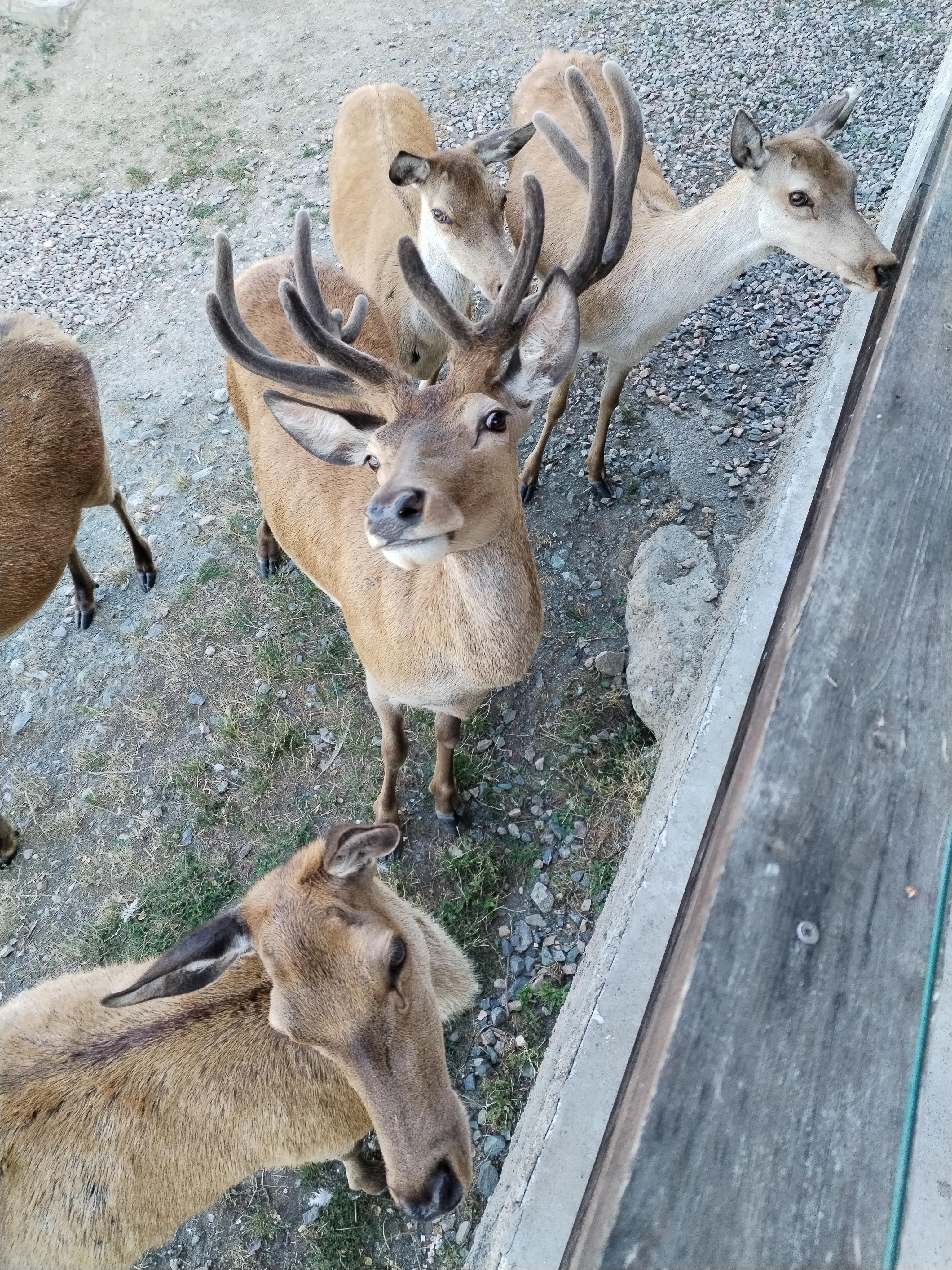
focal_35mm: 26
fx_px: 953
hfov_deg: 53.1
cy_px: 635
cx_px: 476
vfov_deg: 67.3
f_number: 1.8
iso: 202
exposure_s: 1/100
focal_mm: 4.75
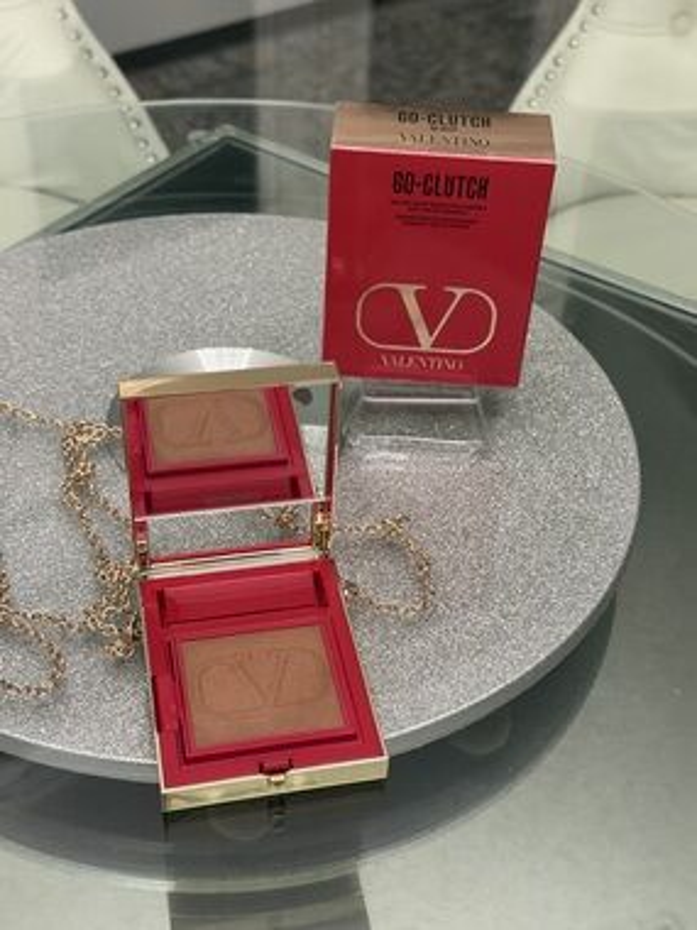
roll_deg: -4.7
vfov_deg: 39.7
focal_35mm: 48
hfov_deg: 30.3
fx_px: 1289
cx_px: 348
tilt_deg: -41.8
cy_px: 465
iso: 400
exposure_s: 1/40
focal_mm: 6.76
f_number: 1.78
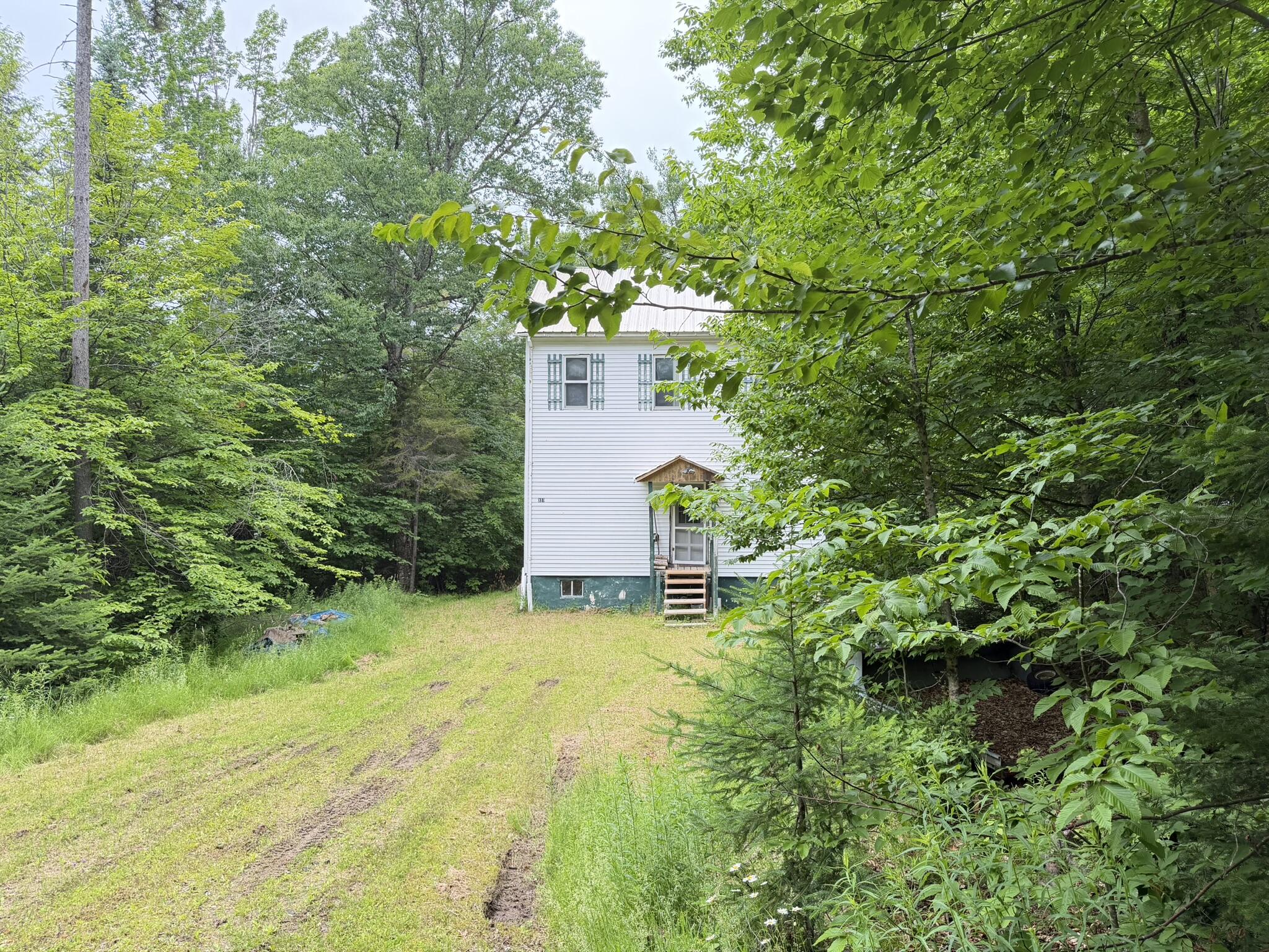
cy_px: 476
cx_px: 634
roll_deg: -0.1
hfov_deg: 71.6
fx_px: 880
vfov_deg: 56.8
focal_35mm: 24
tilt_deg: +0.1
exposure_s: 1/421
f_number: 1.78
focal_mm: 6.76
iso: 100
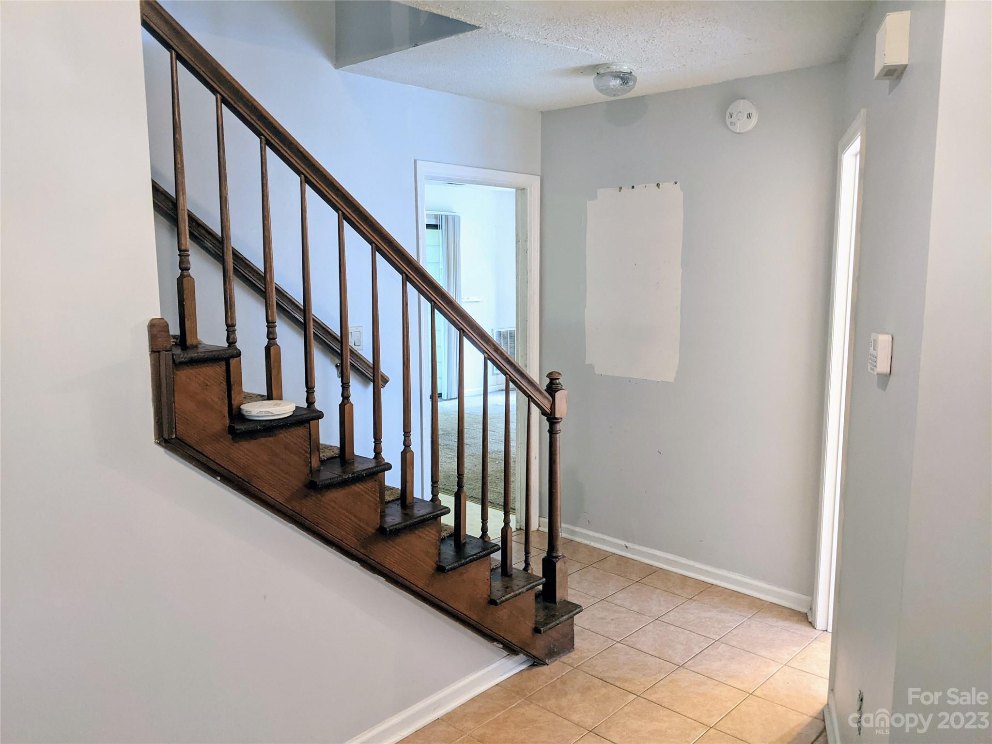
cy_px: 372
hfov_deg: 65.3
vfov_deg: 51.4
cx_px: 496
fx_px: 774
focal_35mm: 27
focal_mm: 4.44
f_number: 1.8
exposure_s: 1/40.1
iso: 353
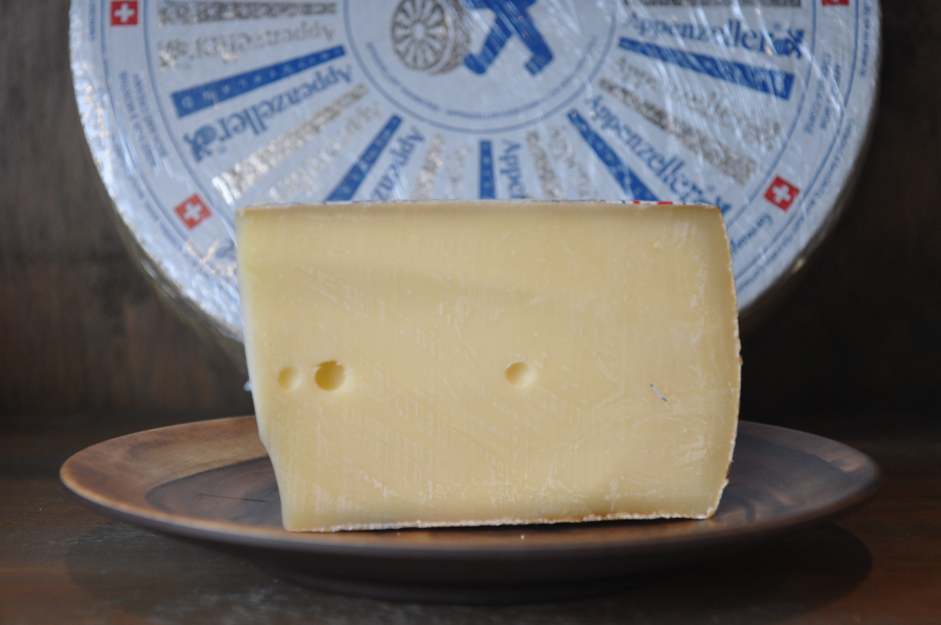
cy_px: 312
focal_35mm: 68
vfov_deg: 20.1
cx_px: 470
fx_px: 1762
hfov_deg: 29.9
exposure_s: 1/60
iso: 640
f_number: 5.6
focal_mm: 45
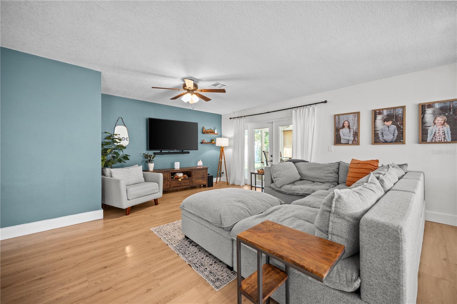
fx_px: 178
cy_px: 152
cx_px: 228
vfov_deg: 81.2
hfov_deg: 104.3
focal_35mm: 14
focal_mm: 14
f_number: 4
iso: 100
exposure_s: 1/2
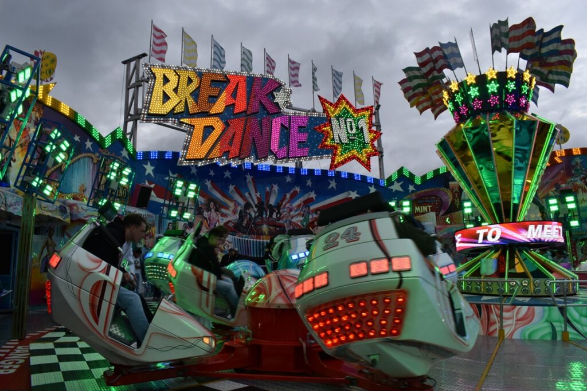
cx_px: 294
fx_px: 440
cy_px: 196
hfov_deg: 67.4
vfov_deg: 47.9
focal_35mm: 27
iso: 360
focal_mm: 18
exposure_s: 1/250
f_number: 8
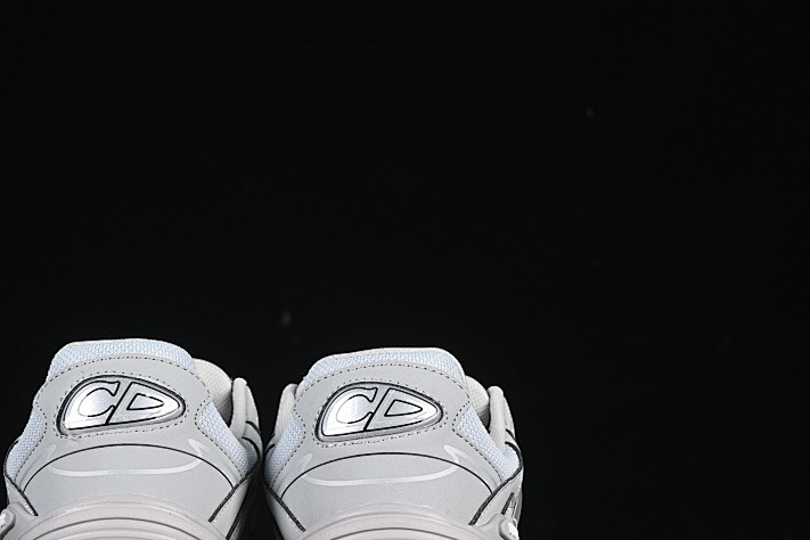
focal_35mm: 114
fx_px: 2565
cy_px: 378
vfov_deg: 12.0
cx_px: 253
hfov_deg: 17.9
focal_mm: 50
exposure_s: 1/60
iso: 160
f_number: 7.1
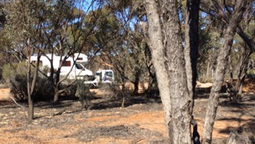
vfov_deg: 22.2
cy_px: 74
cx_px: 102
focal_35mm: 54
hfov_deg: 38.3
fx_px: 365
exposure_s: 1/954
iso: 32
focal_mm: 4.15
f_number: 2.2
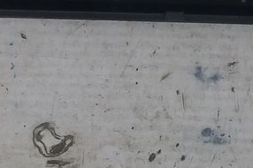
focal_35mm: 102
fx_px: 716
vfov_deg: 13.2
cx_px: 266
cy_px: -13
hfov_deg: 19.3
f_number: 1.9
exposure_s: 1/33
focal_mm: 3.7
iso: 160
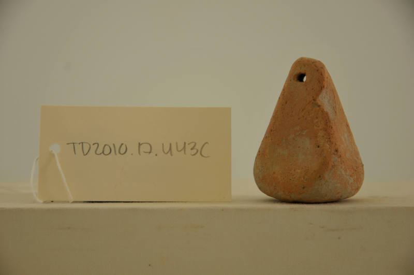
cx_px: 207
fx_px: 1171
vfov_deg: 13.4
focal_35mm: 102
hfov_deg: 20.0
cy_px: 138
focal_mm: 68
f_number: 5.6
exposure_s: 1/50
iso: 200
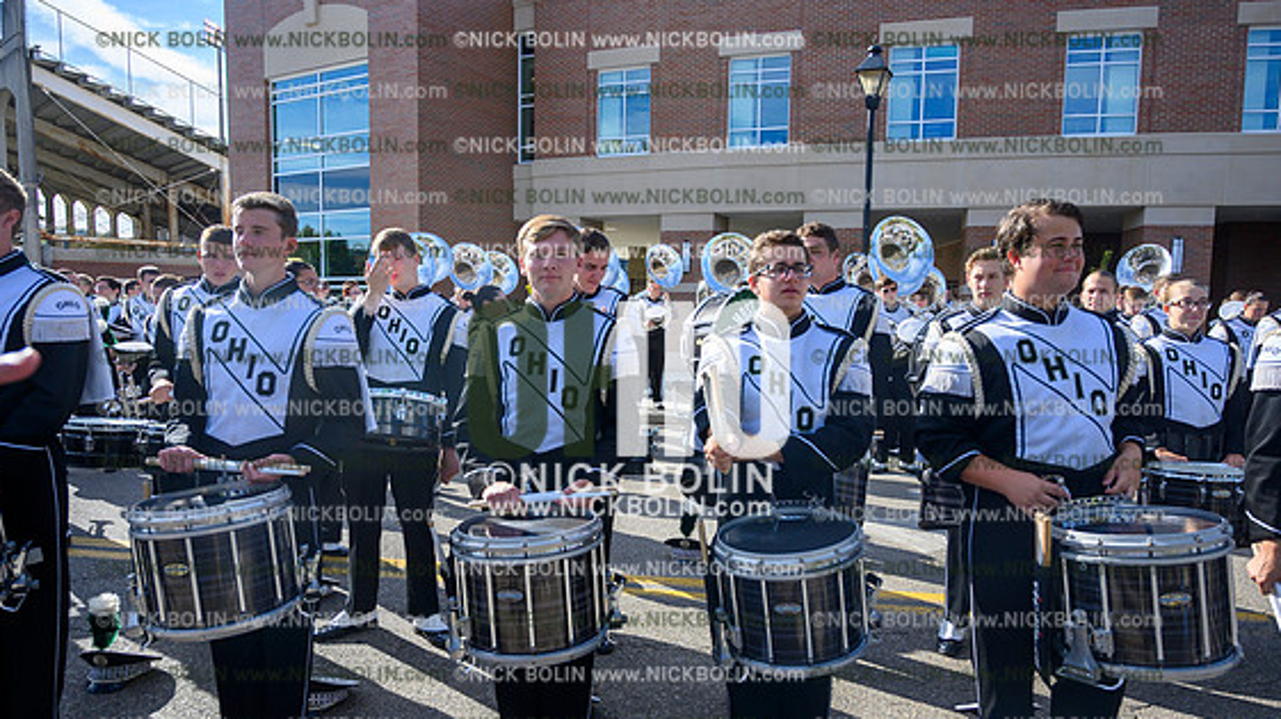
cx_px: 628
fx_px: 883
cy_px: 409
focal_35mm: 26
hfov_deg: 71.9
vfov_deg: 44.2
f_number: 5
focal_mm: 24
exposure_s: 1/800
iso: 200
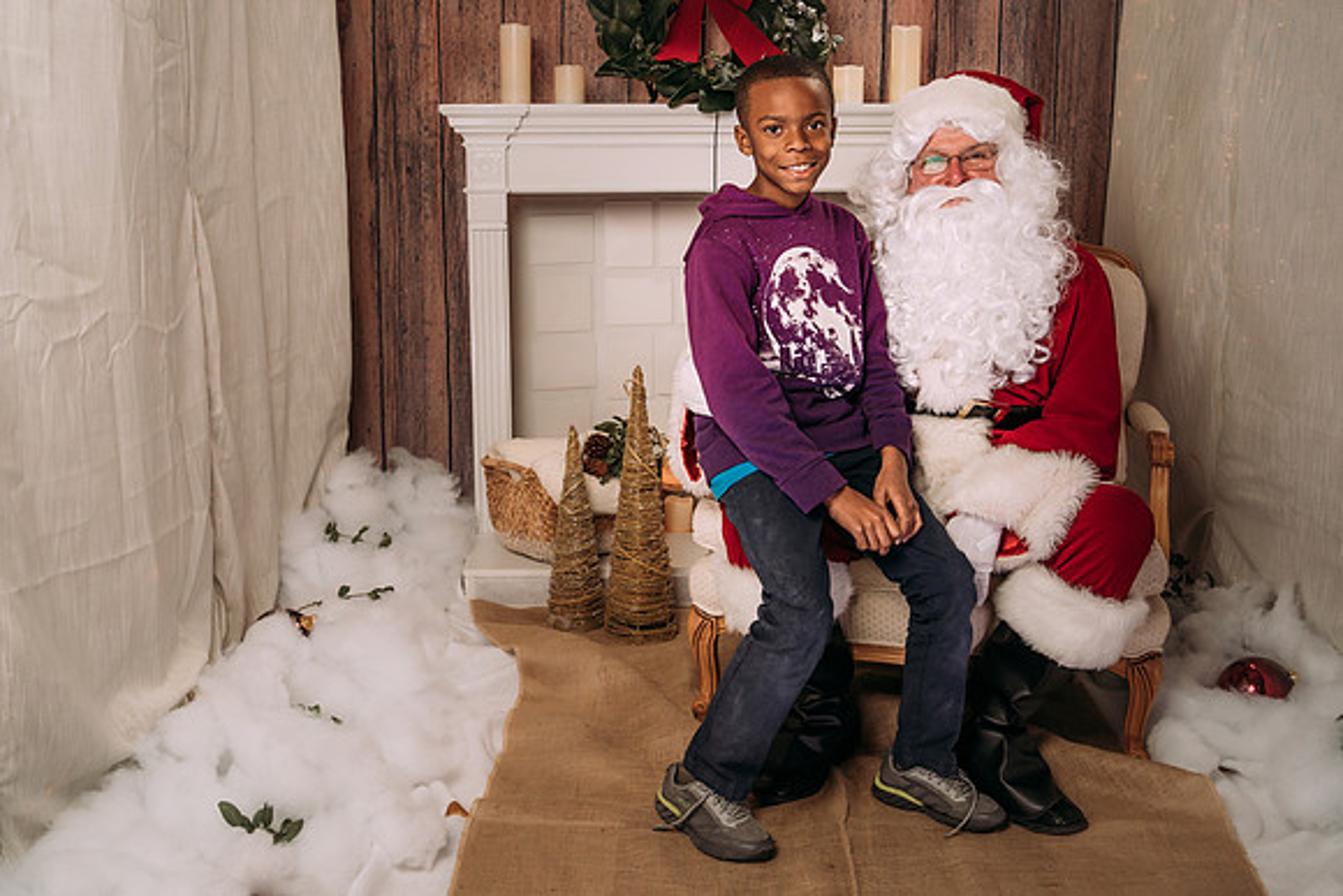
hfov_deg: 48.9
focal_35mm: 40
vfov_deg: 33.8
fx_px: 1474
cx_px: 619
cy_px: 417
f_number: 5.6
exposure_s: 1/100
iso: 100
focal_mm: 35
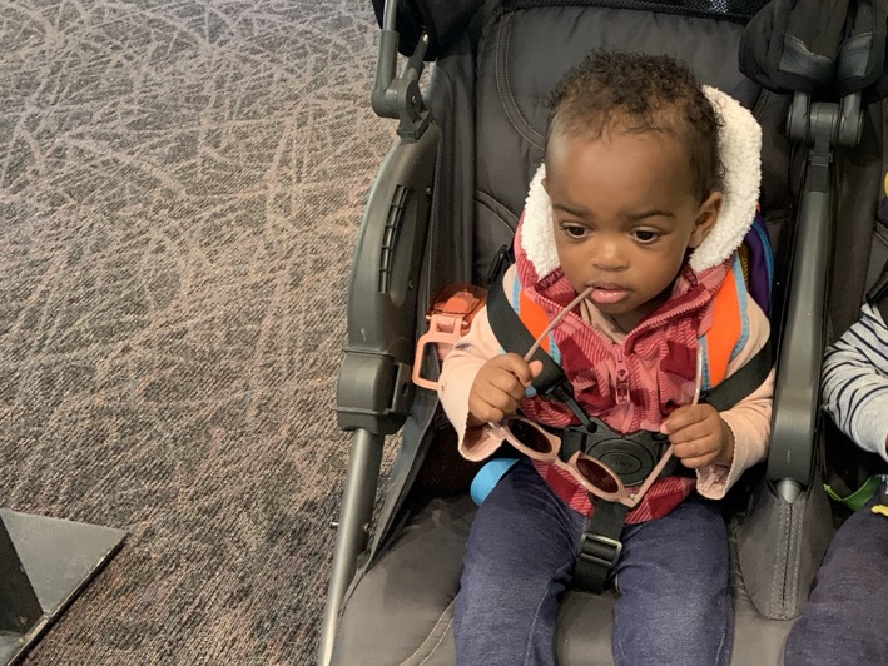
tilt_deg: -34.9
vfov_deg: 32.9
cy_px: 310
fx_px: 1129
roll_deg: -2.3
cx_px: 715
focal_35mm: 44
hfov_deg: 41.1
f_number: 1.8
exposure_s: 1/30
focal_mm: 4.25
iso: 400
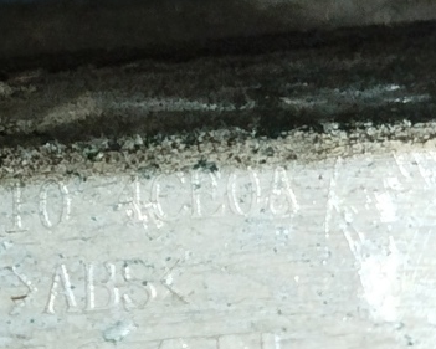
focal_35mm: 128
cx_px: 57
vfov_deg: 12.0
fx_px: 1652
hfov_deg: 14.9
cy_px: 117
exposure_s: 1/17
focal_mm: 5.31
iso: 400
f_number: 1.7
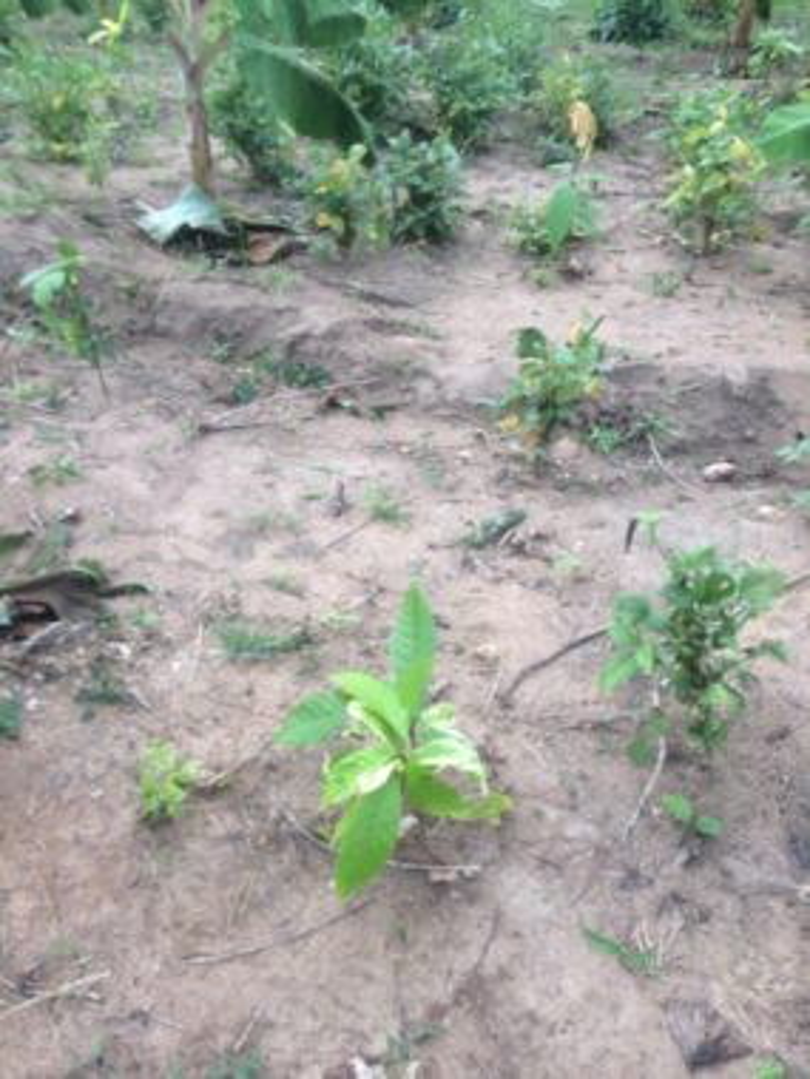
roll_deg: +1.6
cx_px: 405
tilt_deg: -37.2
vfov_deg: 61.7
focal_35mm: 29
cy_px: 540
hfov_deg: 48.2
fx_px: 905
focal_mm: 4.15
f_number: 2.2
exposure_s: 1/144
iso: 32
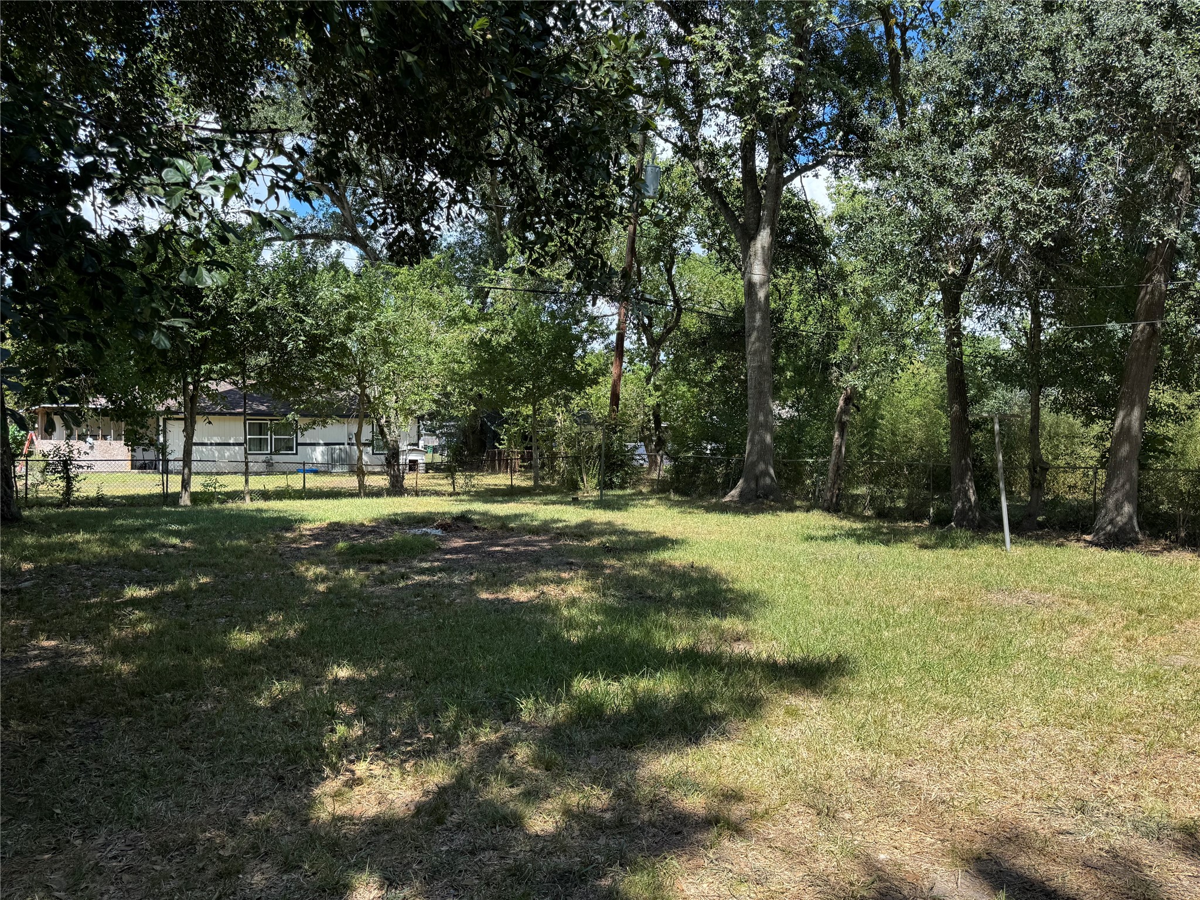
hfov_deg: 71.6
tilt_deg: -1.9
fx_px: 832
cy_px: 450
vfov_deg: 56.8
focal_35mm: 24
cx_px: 600
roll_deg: -0.4
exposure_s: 1/1311
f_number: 1.78
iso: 80
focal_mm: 6.76
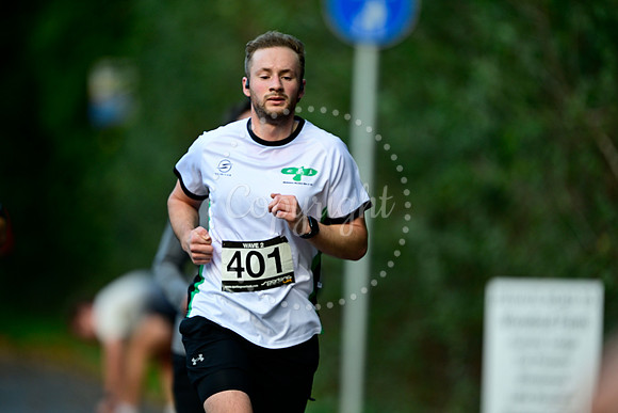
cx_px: 309
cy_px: 206
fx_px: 6868
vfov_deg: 3.4
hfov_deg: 5.2
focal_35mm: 400
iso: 800
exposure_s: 1/1000
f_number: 2.8
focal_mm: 400
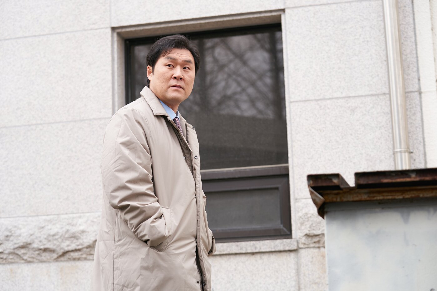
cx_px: 218
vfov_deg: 16.9
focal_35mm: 81
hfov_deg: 25.1
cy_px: 146
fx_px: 983
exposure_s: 1/320
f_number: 4
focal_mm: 81
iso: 200
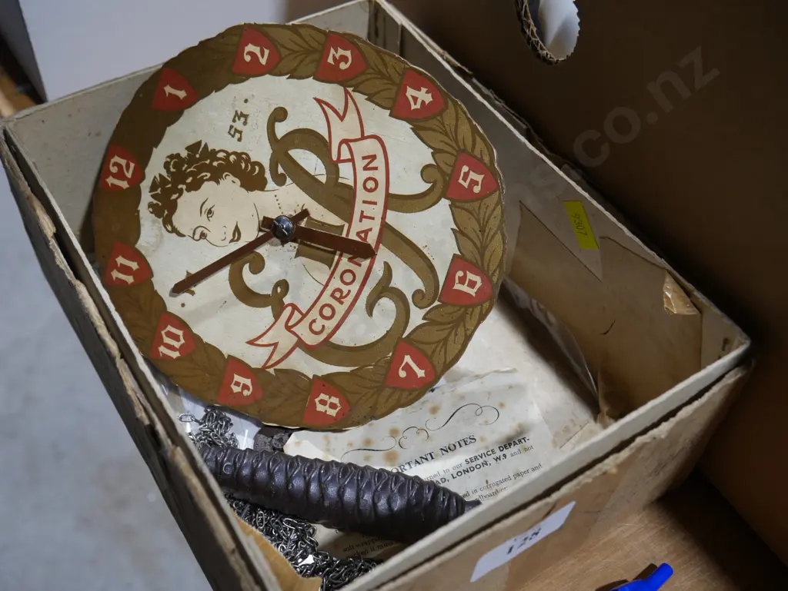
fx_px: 911
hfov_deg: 46.8
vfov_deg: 36.0
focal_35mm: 40
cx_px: 394
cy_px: 296
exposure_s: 1/60
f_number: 4.5
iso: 250
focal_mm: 20
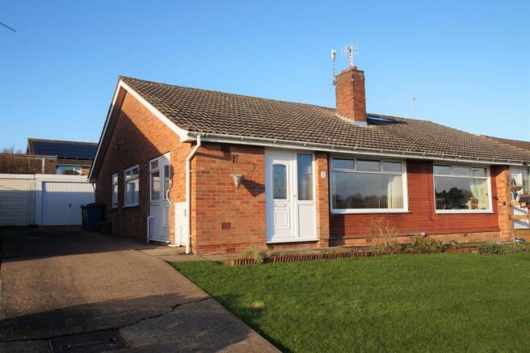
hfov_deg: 61.9
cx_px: 265
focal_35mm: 30
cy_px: 176
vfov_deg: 43.6
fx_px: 442
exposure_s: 1/100
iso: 100
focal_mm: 20
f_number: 9
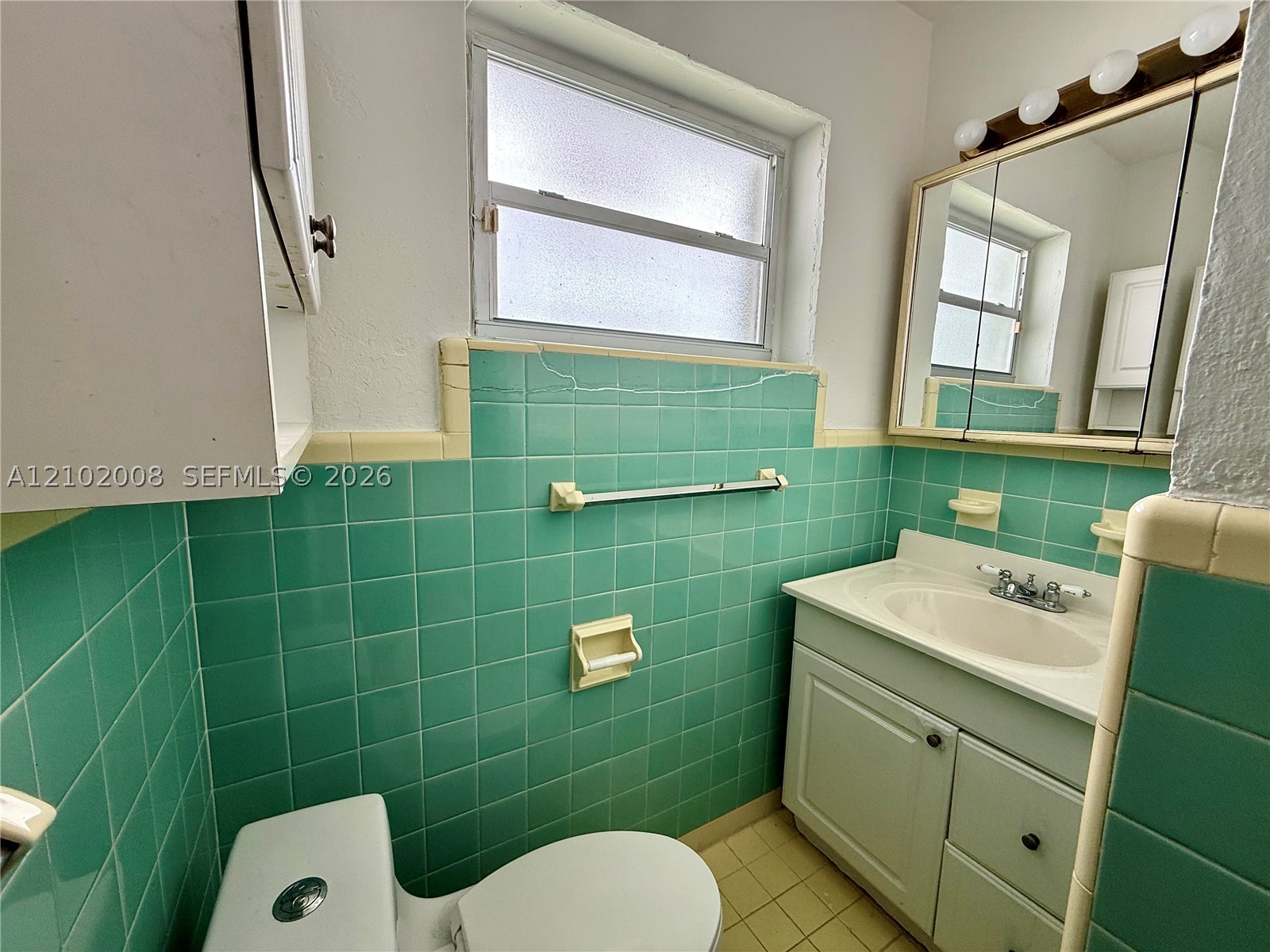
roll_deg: -1.6
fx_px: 514
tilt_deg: -7.8
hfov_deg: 102.1
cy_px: 476
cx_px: 635
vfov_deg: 85.7
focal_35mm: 14
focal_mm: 2.22
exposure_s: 1/99
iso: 100
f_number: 2.2
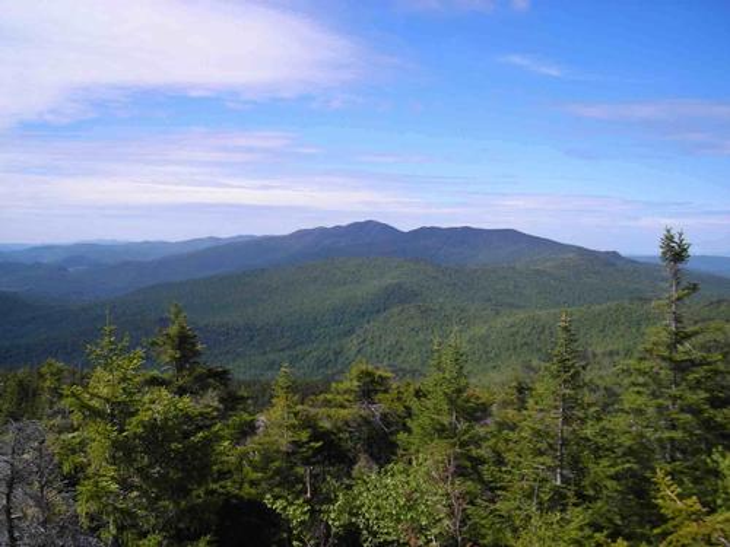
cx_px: 365
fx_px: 865
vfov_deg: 35.1
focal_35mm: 41
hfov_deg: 45.8
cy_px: 274
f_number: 6.6
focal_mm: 6.8
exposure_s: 1/176
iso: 50
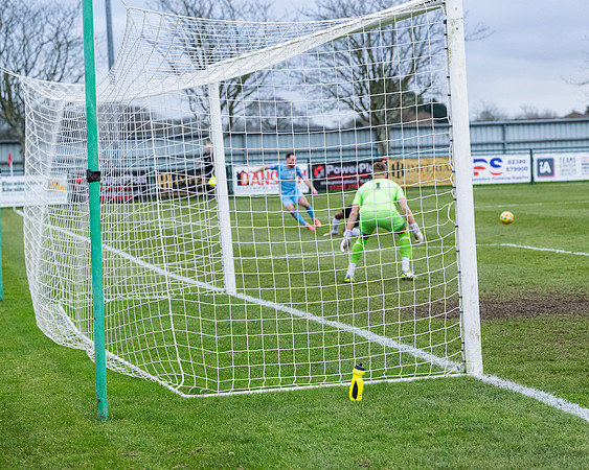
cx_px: 294
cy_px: 235
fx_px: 1551
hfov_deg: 21.5
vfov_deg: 17.3
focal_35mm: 89
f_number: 4
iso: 3200
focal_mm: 79
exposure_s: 1/1600
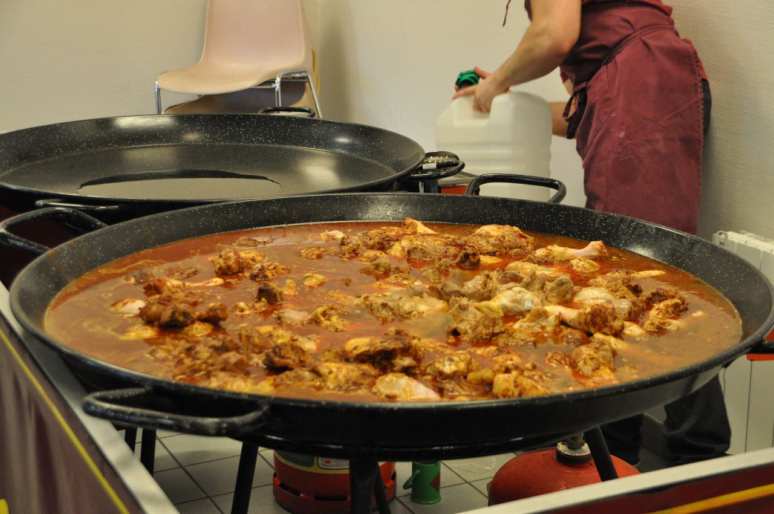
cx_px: 387
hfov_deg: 33.4
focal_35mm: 60
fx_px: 1288
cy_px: 257
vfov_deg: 22.6
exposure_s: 1/50
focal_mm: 40
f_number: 4.8
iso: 1600
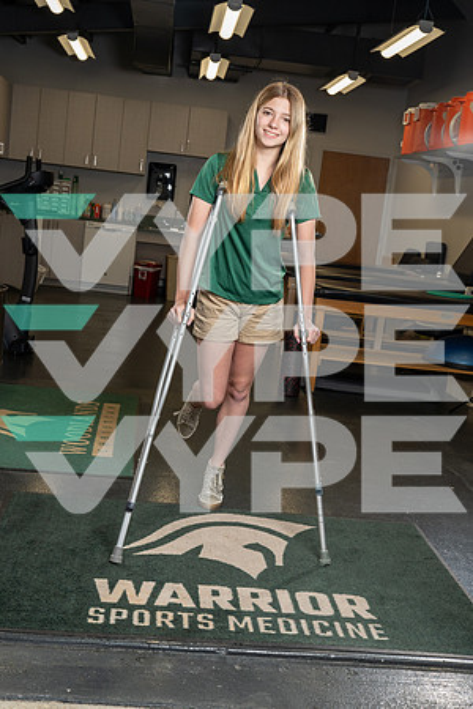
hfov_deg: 30.5
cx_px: 236
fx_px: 867
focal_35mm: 44
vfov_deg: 44.5
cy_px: 354
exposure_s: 1/250
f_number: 7.1
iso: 800
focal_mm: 44
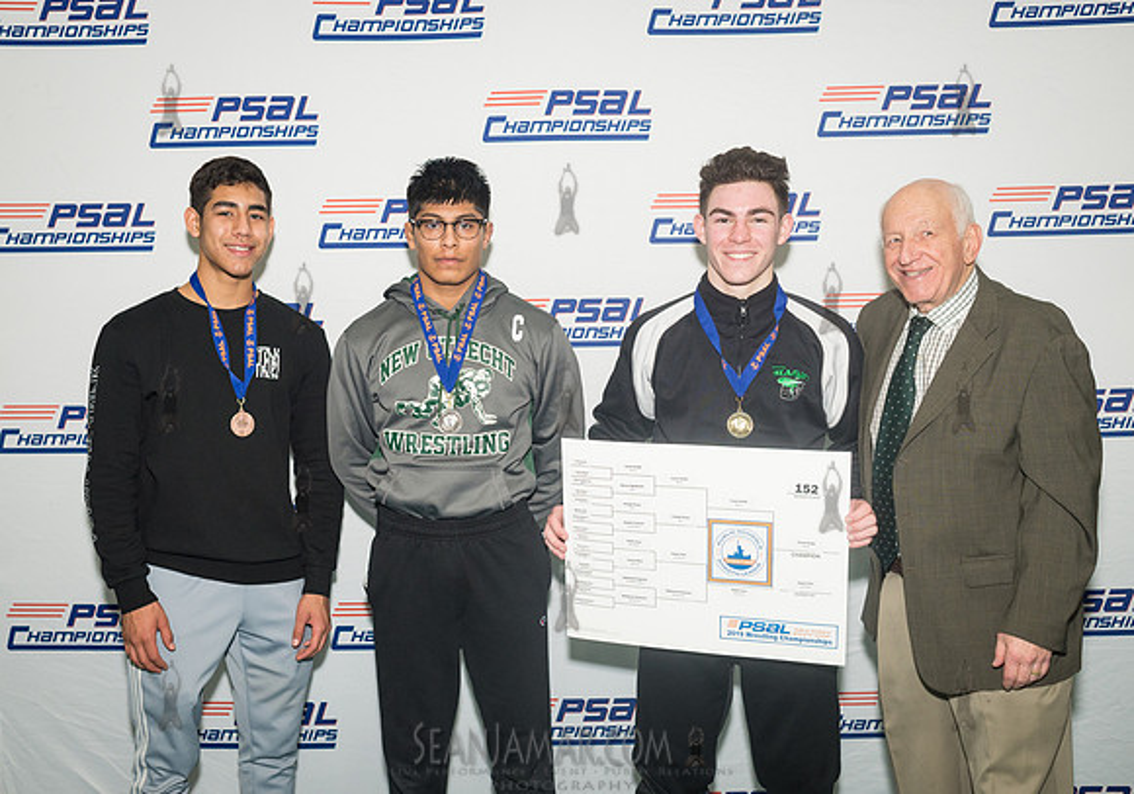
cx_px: 527
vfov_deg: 33.6
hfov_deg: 46.6
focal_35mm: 41
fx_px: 1316
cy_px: 374
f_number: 5
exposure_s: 1/250
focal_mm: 35
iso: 1600
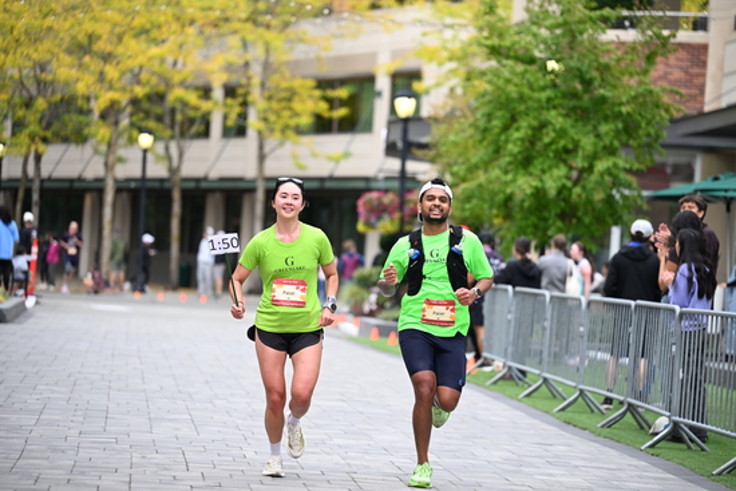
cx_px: 368
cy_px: 246
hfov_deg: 15.8
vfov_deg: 10.6
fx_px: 2658
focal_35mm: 130
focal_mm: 130
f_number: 2.8
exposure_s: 1/2000
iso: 800
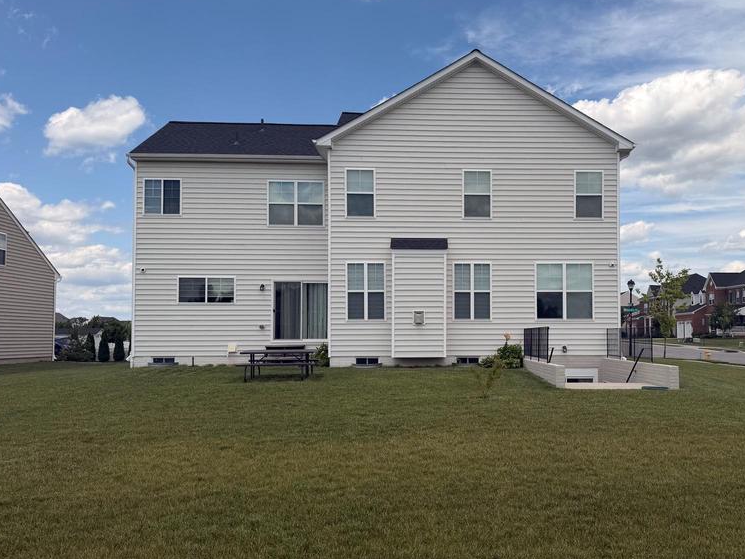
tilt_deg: +1.4
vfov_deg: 42.9
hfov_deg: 54.7
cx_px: 468
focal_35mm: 33
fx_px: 710
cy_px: 306
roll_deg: +0.2
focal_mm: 6.76
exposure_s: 1/6173
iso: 80
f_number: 1.78
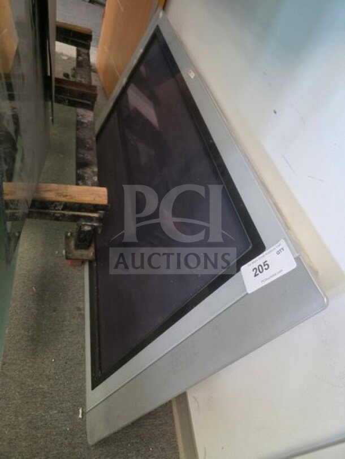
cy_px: 230
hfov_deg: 58.9
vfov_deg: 73.9
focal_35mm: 23
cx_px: 172
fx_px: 306
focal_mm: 6.3
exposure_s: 1/120
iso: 1250
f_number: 1.7
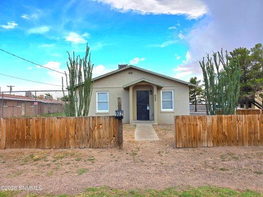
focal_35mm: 23
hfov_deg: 73.9
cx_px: 132
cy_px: 98
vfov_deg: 58.9
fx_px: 175
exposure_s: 1/370
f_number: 1.7
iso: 12
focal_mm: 6.3
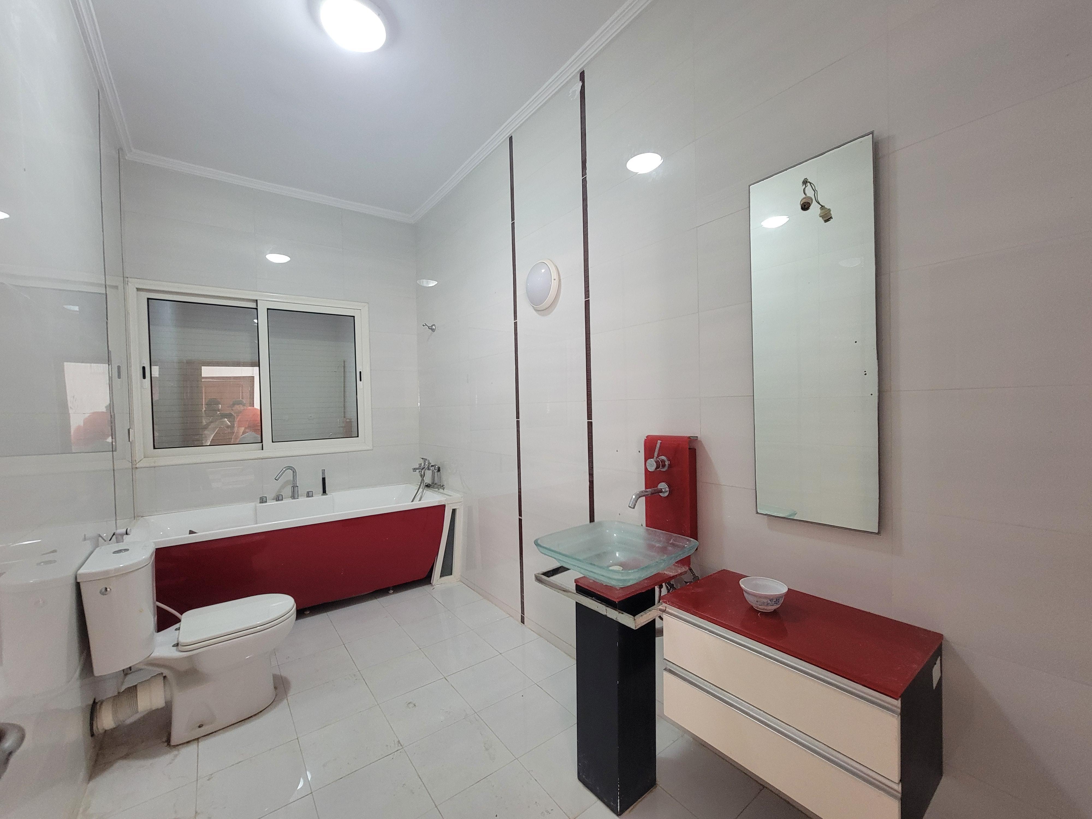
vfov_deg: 89.9
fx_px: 410
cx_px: 546
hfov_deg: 106.2
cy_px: 410
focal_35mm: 13
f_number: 2.2
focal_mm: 2.2
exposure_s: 1/33.3
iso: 400
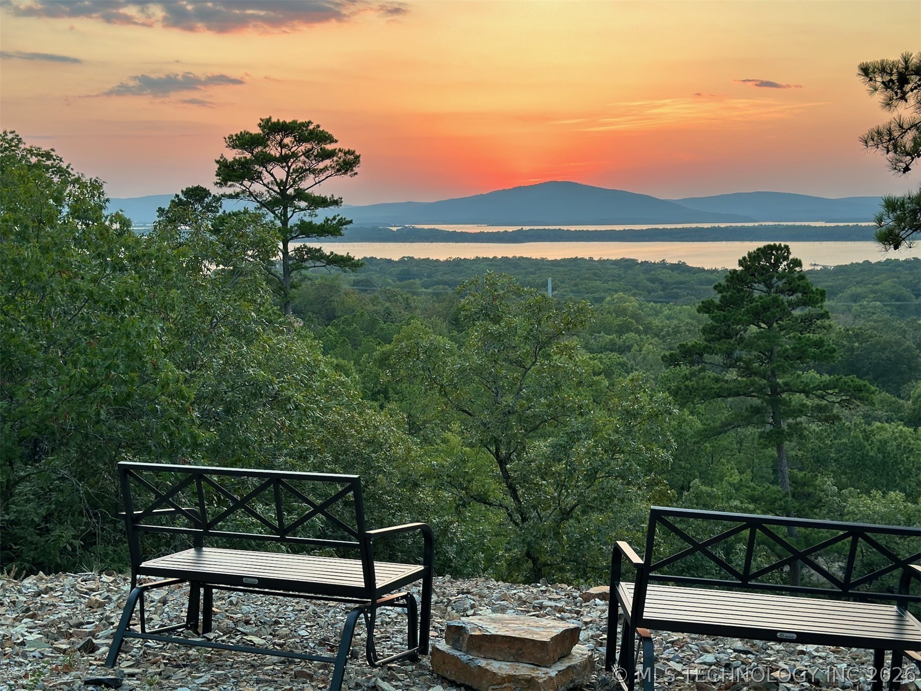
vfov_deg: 30.3
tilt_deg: -6.7
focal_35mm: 48
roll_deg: +0.2
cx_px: 460
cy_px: 346
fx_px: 1277
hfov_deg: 39.7
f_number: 1.78
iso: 64
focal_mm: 6.86
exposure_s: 1/172
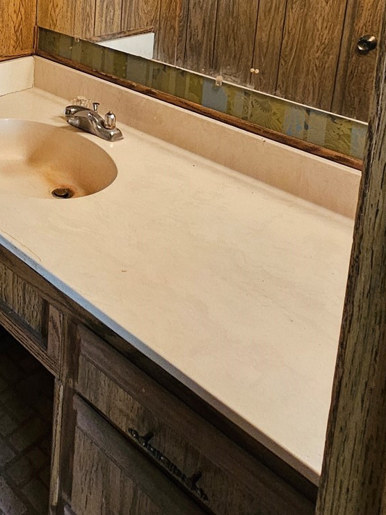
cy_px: -10
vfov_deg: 43.3
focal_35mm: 36
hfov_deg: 37.1
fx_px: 535
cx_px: 39
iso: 320
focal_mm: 2.2
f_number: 2.2
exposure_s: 1/30
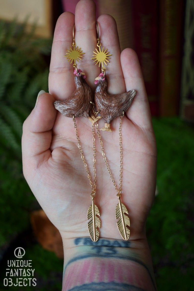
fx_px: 485
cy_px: 146
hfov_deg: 22.6
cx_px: 97
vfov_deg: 33.4
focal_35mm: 60
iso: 400
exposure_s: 1/100
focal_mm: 40
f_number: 5
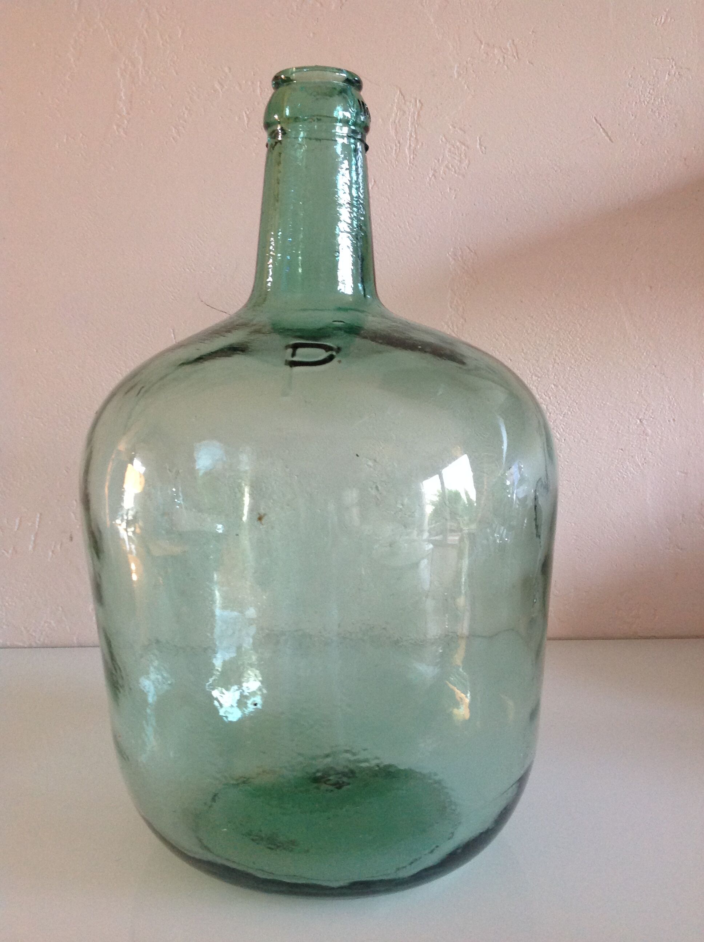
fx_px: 952
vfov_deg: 52.7
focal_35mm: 35
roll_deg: +2.0
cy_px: 471
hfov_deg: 40.6
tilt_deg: -7.5
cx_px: 352
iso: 160
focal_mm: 4.28
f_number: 2.4
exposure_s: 1/15
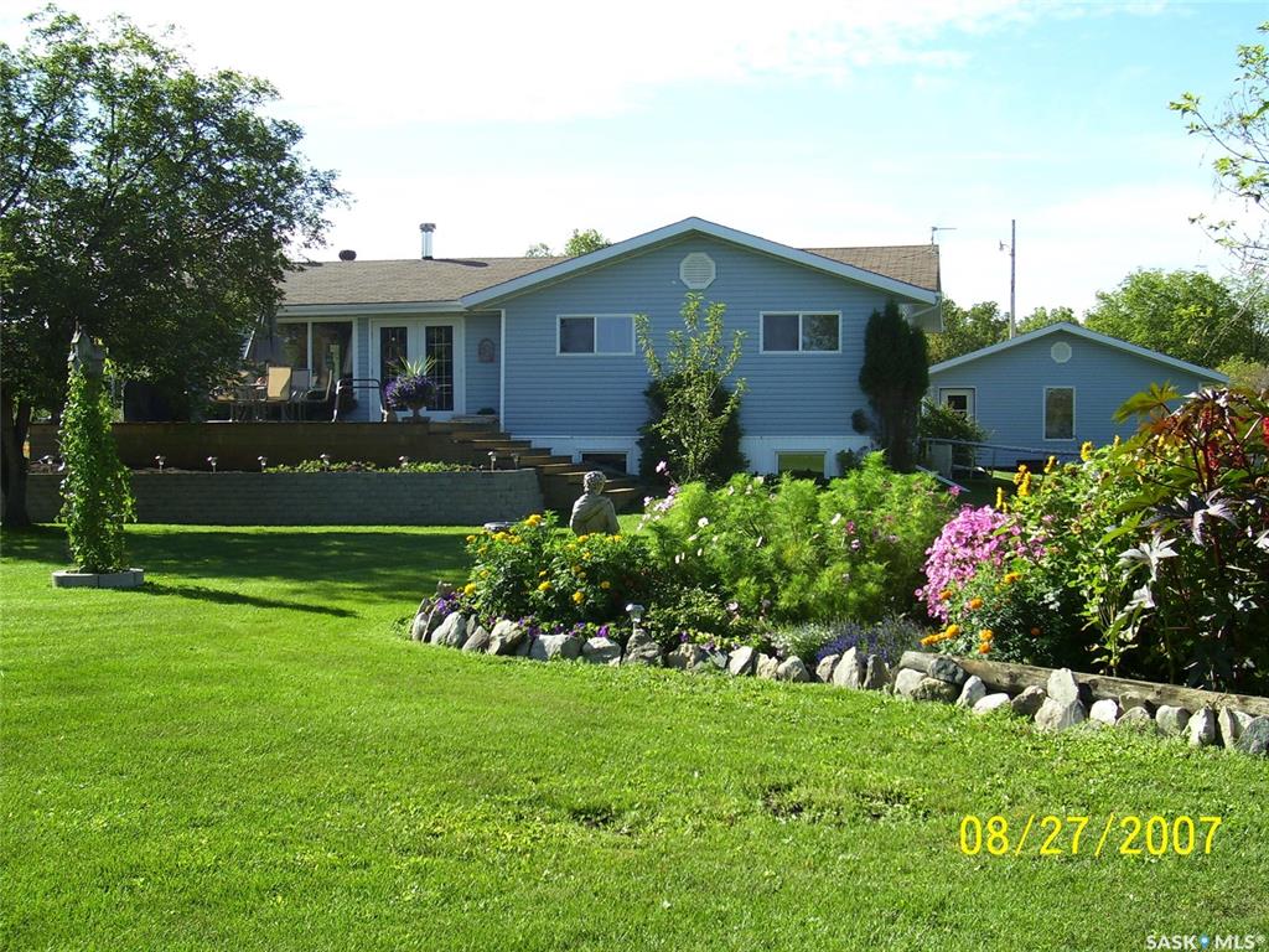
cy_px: 476
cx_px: 634
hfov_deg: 44.8
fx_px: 1540
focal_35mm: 42
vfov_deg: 34.3
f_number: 3
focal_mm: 7
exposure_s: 1/750
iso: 80
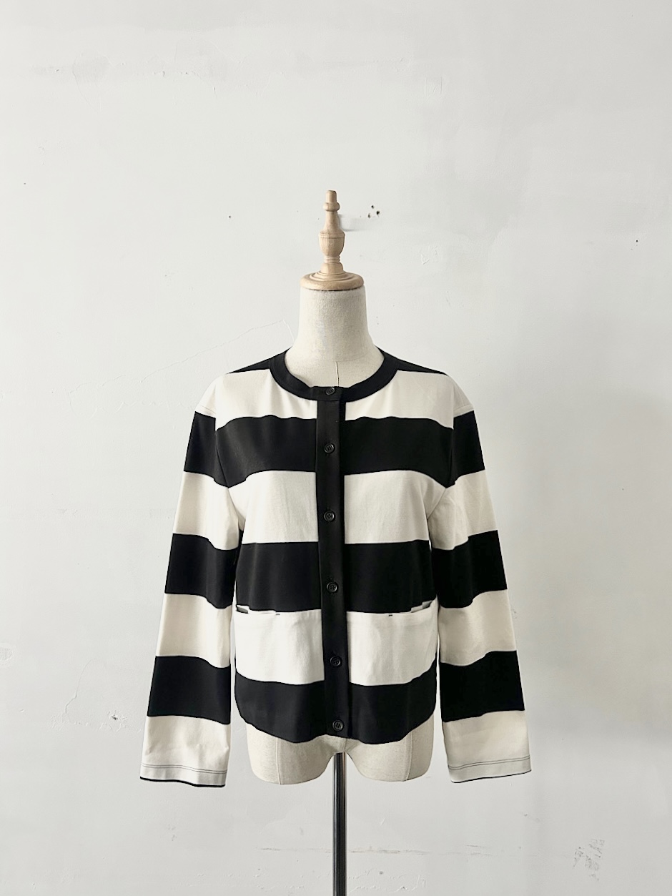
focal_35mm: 26
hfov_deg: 53.1
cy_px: 448
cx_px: 336
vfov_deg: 67.3
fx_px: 673
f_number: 1.5
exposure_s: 1/60
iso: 250
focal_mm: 5.7
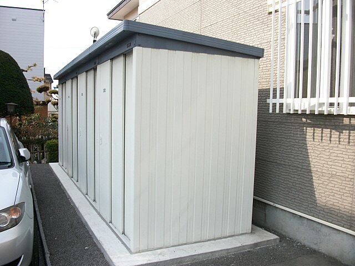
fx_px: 318
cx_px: 178
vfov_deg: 45.4
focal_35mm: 31
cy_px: 133
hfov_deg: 58.4
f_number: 8.8
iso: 80
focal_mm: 5.7
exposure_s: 1/68.9
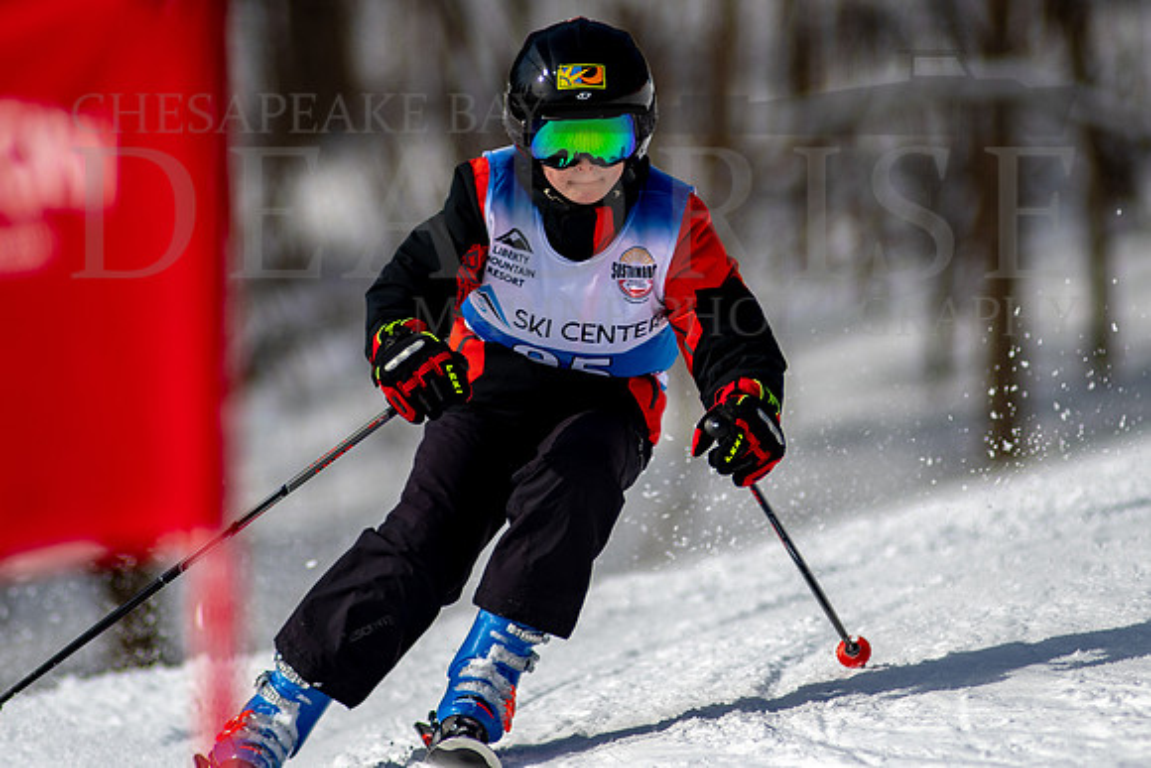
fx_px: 18416
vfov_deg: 2.4
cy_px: 277
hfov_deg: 3.6
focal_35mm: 576
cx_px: 691
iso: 100
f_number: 2.8
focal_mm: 300
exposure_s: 1/6400
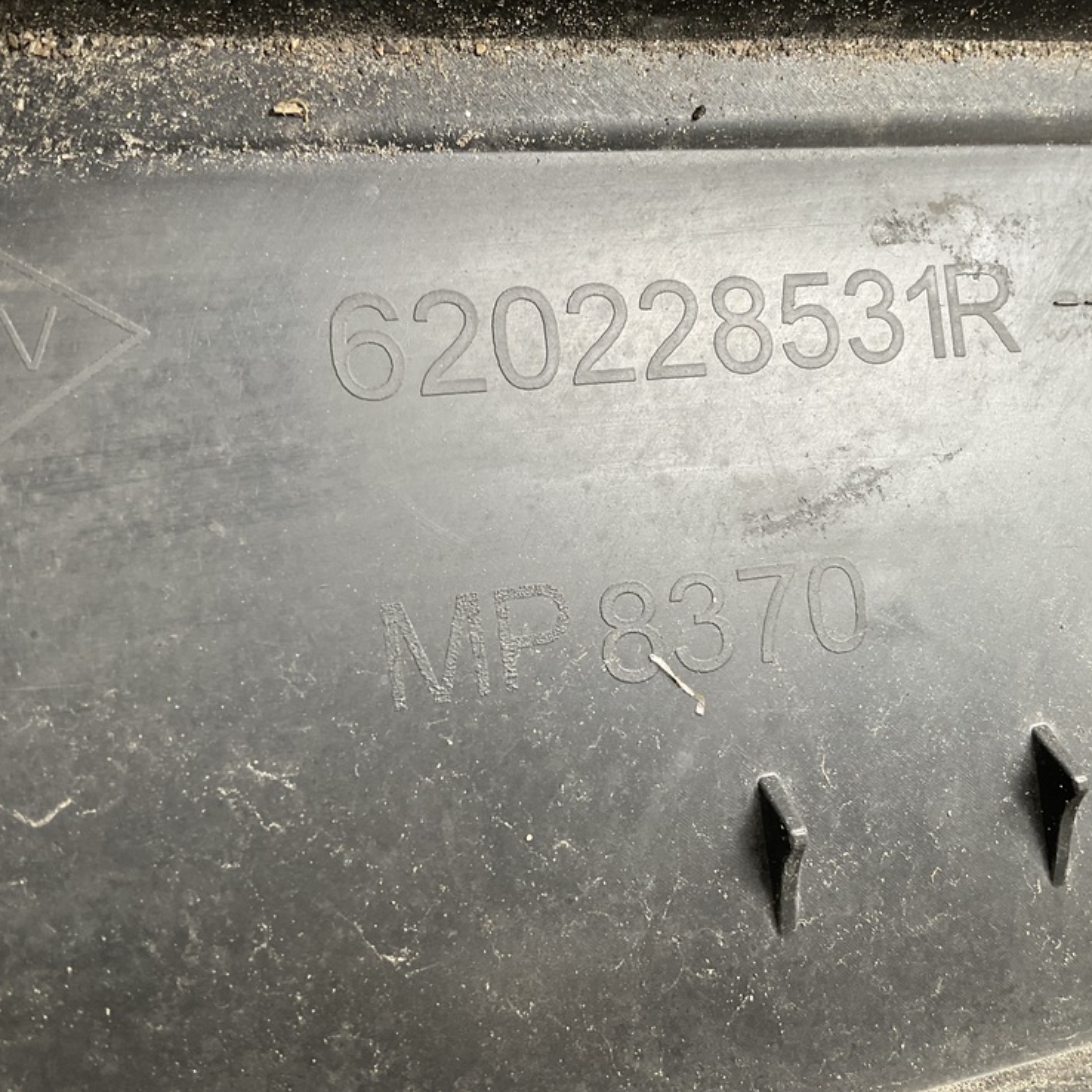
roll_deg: +3.6
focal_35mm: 35
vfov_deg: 47.2
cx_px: 561
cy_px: 536
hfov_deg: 47.2
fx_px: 1249
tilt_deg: -4.1
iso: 40
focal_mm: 3
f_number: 1.8
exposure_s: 1/60
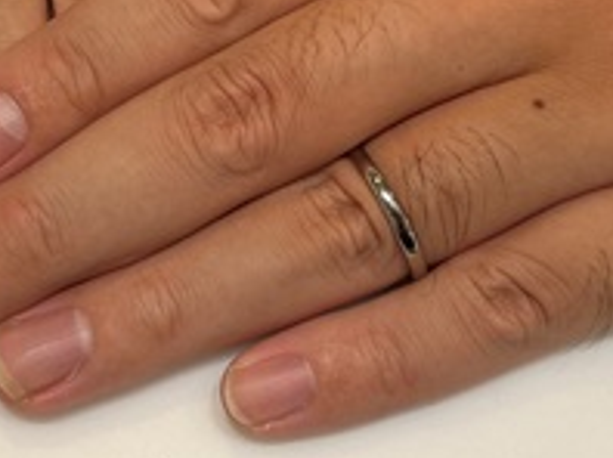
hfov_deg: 22.3
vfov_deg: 16.2
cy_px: -65
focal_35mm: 88
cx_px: 257
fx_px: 1556
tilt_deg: -57.4
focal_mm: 3
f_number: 1.8
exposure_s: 1/120
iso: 20
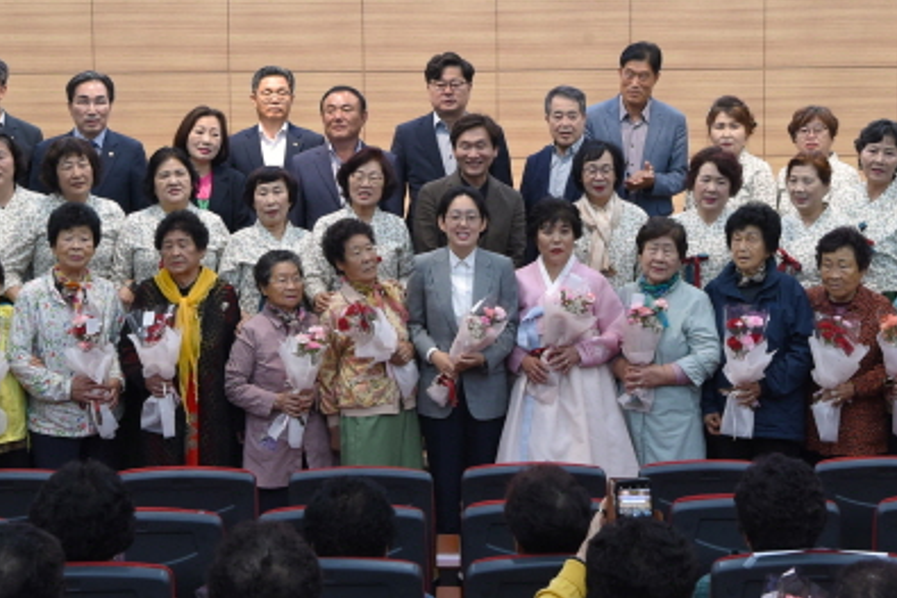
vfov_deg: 16.0
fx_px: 2117
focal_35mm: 85
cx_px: 481
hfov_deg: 23.9
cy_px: 219
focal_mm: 48
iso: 2200
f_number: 9
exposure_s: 1/50
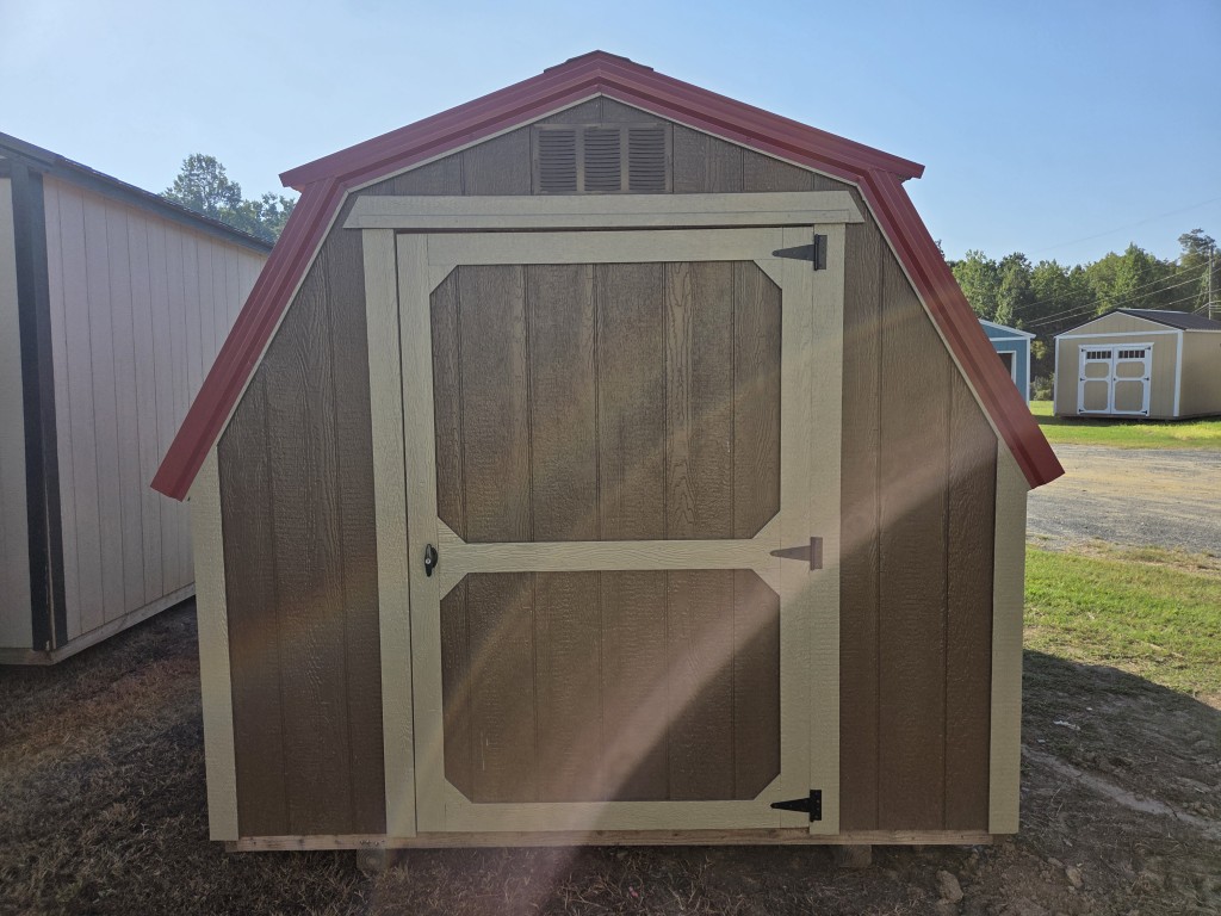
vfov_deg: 58.9
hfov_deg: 73.9
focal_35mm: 23
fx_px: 811
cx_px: 610
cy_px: 458
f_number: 1.8
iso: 80
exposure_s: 1/6618
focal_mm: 5.4
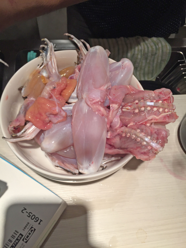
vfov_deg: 61.7
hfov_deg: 48.2
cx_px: 93
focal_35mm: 29
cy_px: 124
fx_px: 208
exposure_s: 1/60
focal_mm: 4.15
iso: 40
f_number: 2.2
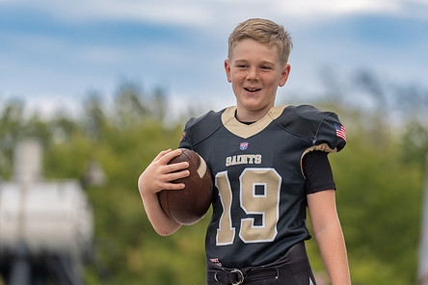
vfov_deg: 7.4
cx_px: 264
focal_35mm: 185
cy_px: 164
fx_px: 2199
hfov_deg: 11.1
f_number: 2.8
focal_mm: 137
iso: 100
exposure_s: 1/500
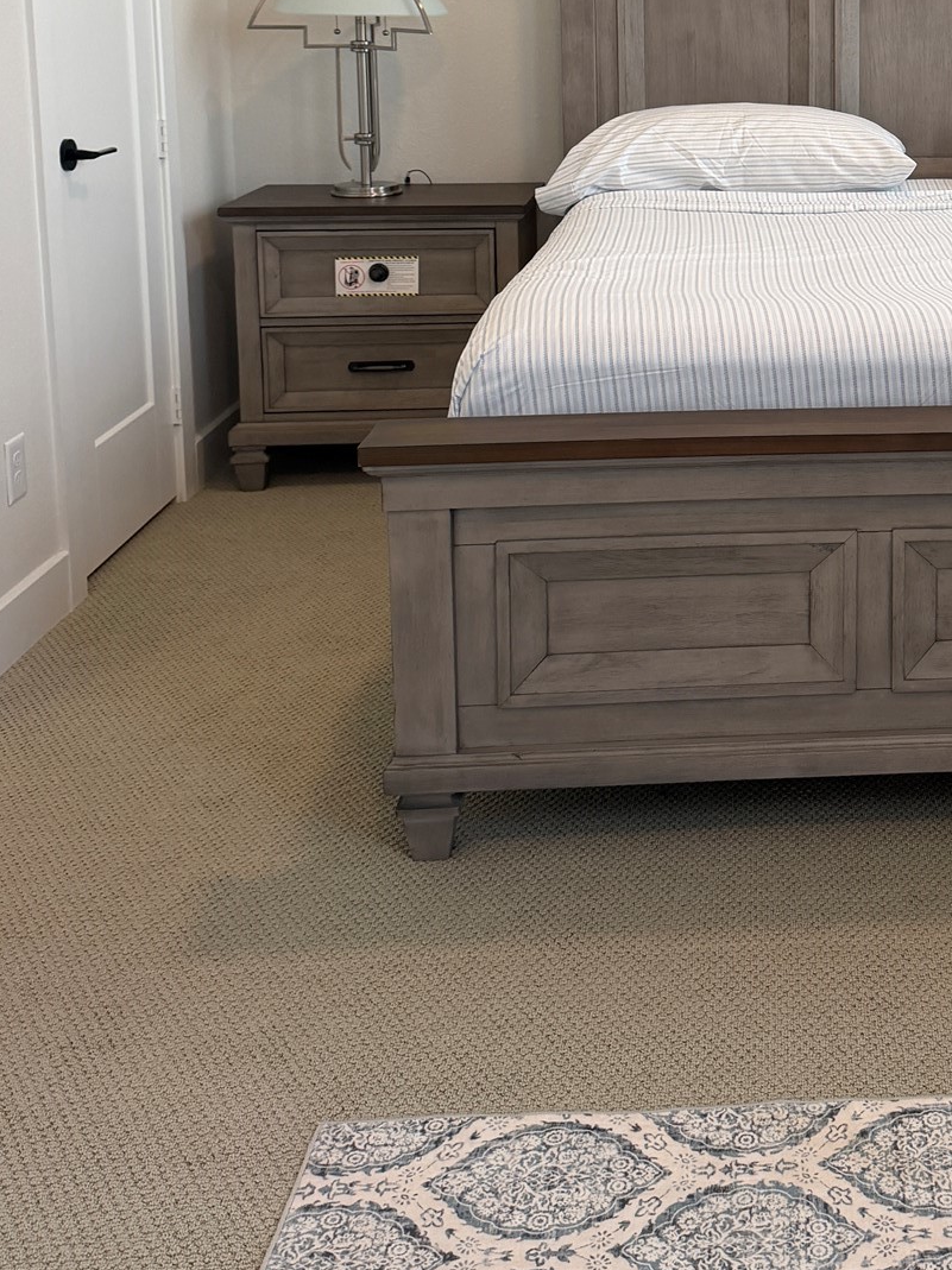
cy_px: 177
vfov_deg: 38.9
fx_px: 1688
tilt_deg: -7.3
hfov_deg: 29.8
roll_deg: -0.3
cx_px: 904
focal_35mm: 46
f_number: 1.78
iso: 200
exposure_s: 1/60
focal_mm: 6.76
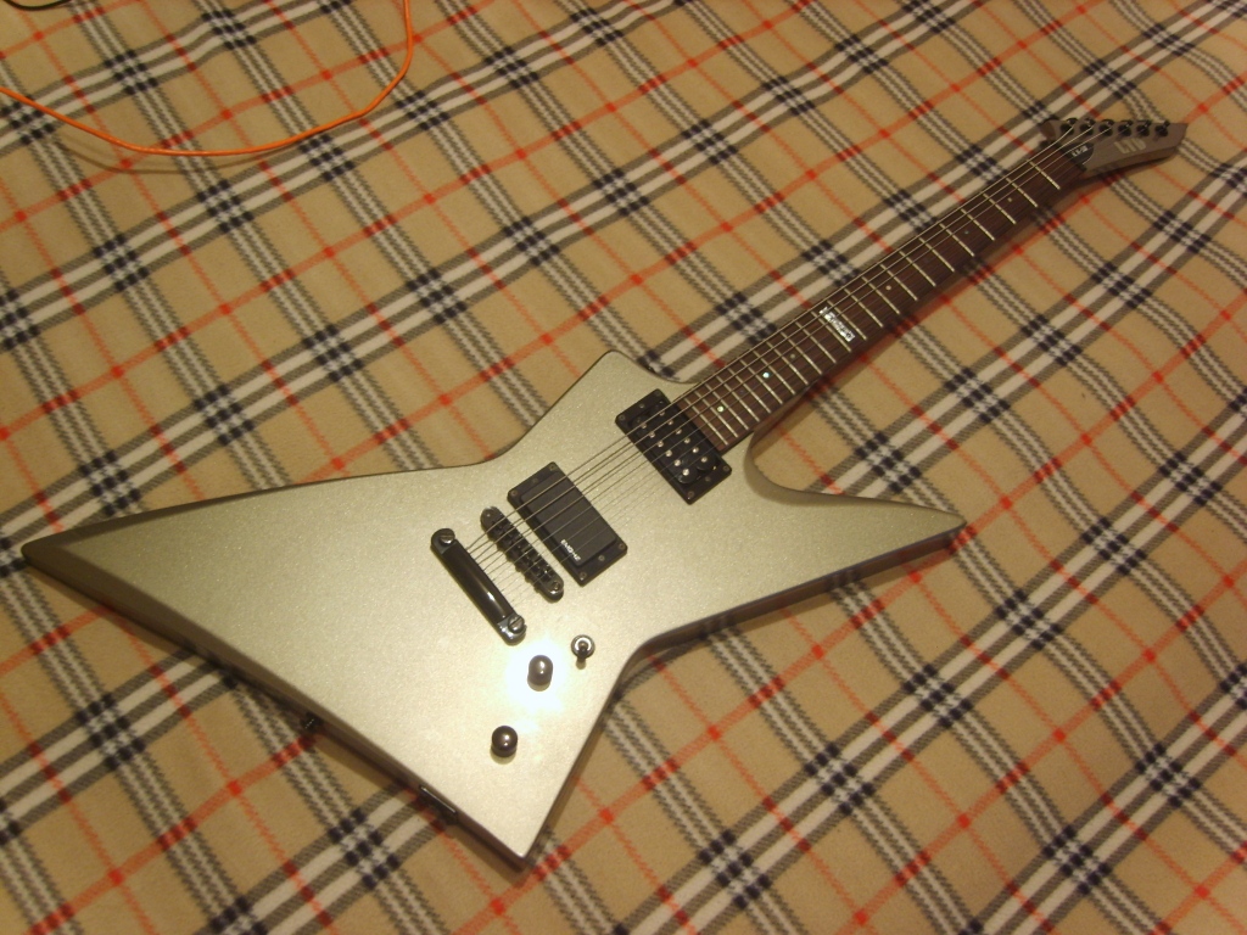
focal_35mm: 35
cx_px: 624
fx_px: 1261
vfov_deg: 40.7
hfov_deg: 52.6
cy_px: 468
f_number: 2.8
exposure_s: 1/6
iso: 123
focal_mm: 7.4
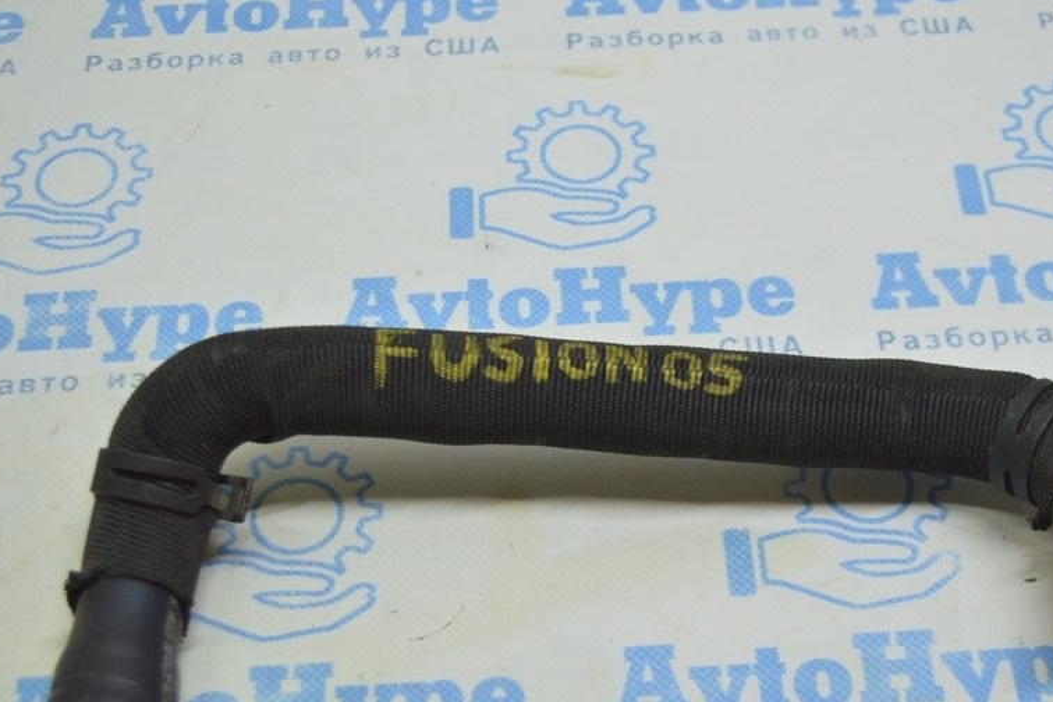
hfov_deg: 29.2
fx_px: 2018
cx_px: 602
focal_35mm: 69
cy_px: 463
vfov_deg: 19.7
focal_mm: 34
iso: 400
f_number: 4.5
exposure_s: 1/60
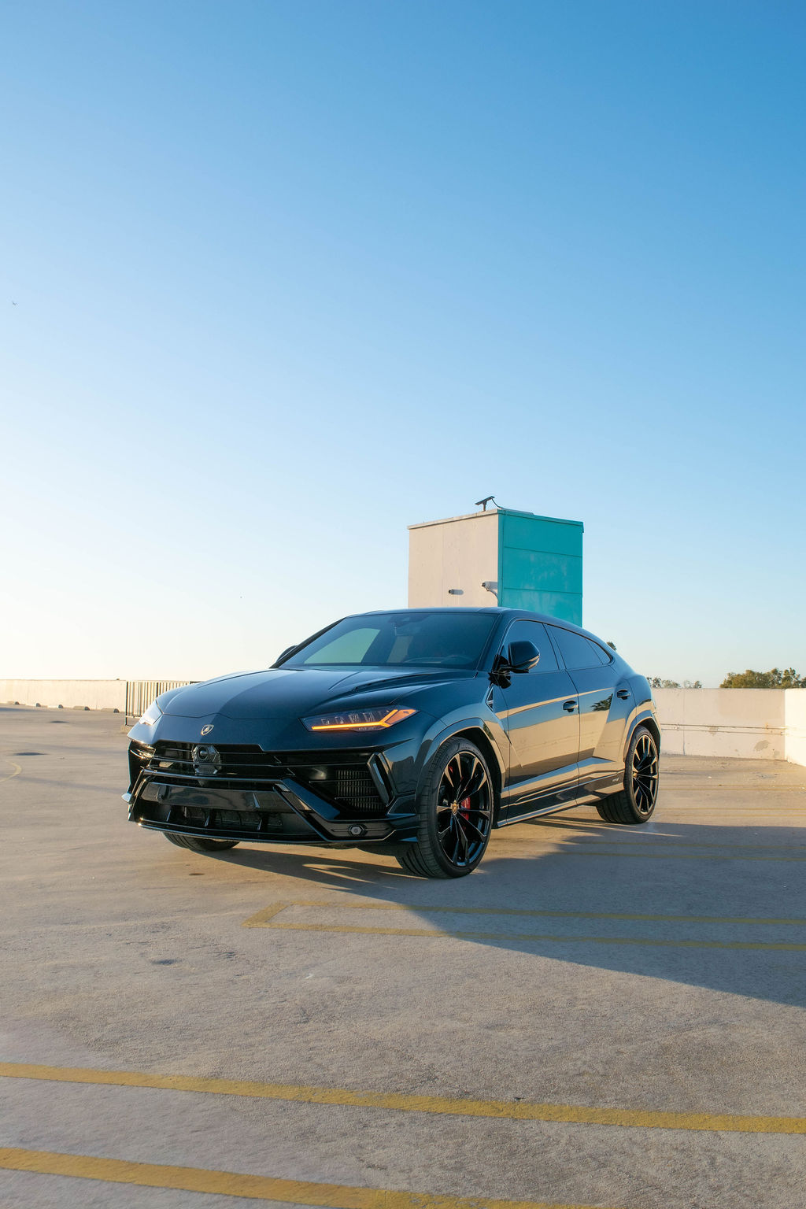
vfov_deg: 57.2
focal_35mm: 33
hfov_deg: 40.0
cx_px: 403
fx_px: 1108
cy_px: 604
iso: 200
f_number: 9
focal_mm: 22
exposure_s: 1/320
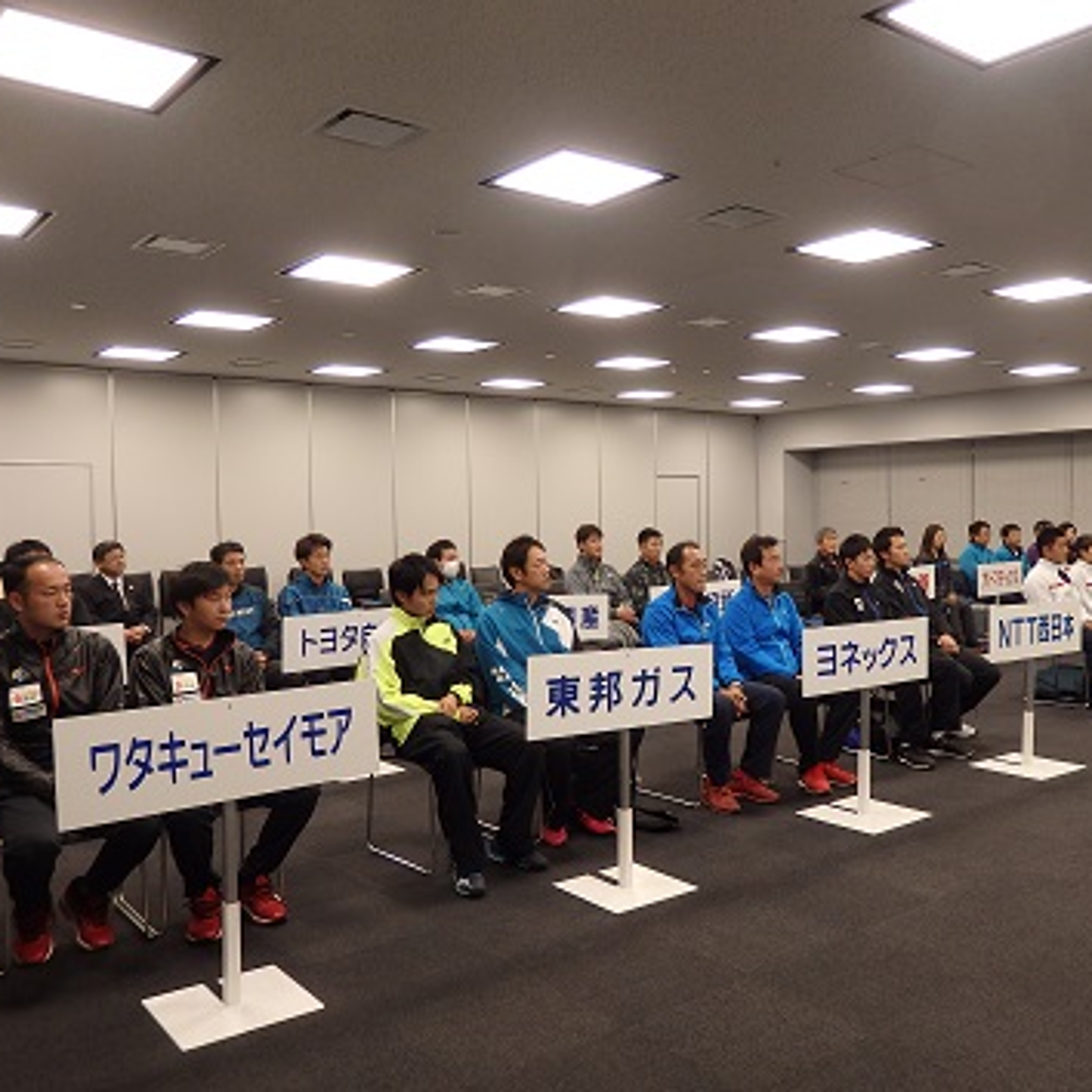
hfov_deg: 53.7
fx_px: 1071
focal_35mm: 30
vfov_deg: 54.0
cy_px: 543
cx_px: 645
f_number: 3
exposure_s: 1/30
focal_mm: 4.5
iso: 125
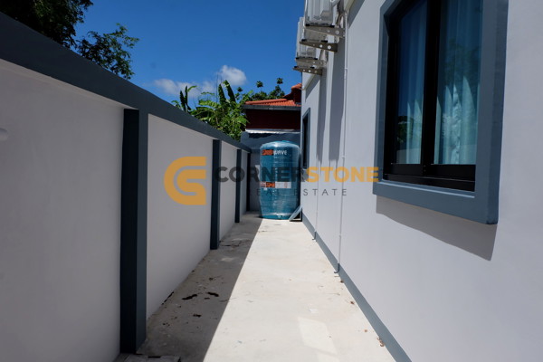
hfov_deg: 73.7
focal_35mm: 24
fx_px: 362
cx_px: 272
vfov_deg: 53.1
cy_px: 181
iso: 400
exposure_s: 1/350
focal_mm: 16
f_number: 16
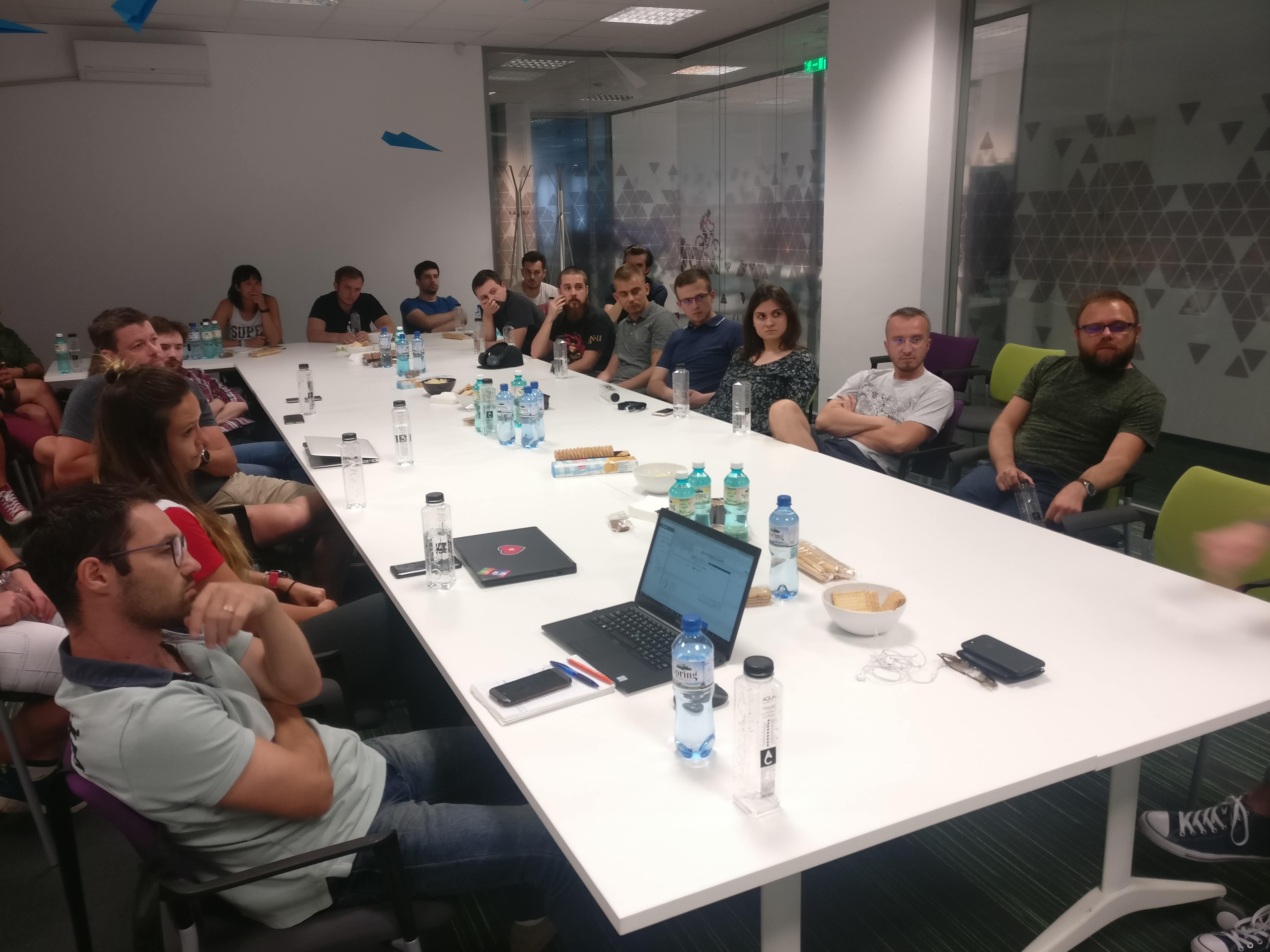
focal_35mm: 28
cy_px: 476
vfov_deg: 49.7
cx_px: 635
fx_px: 1027
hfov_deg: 63.4
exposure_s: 1/25
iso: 250
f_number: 2
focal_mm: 4.26
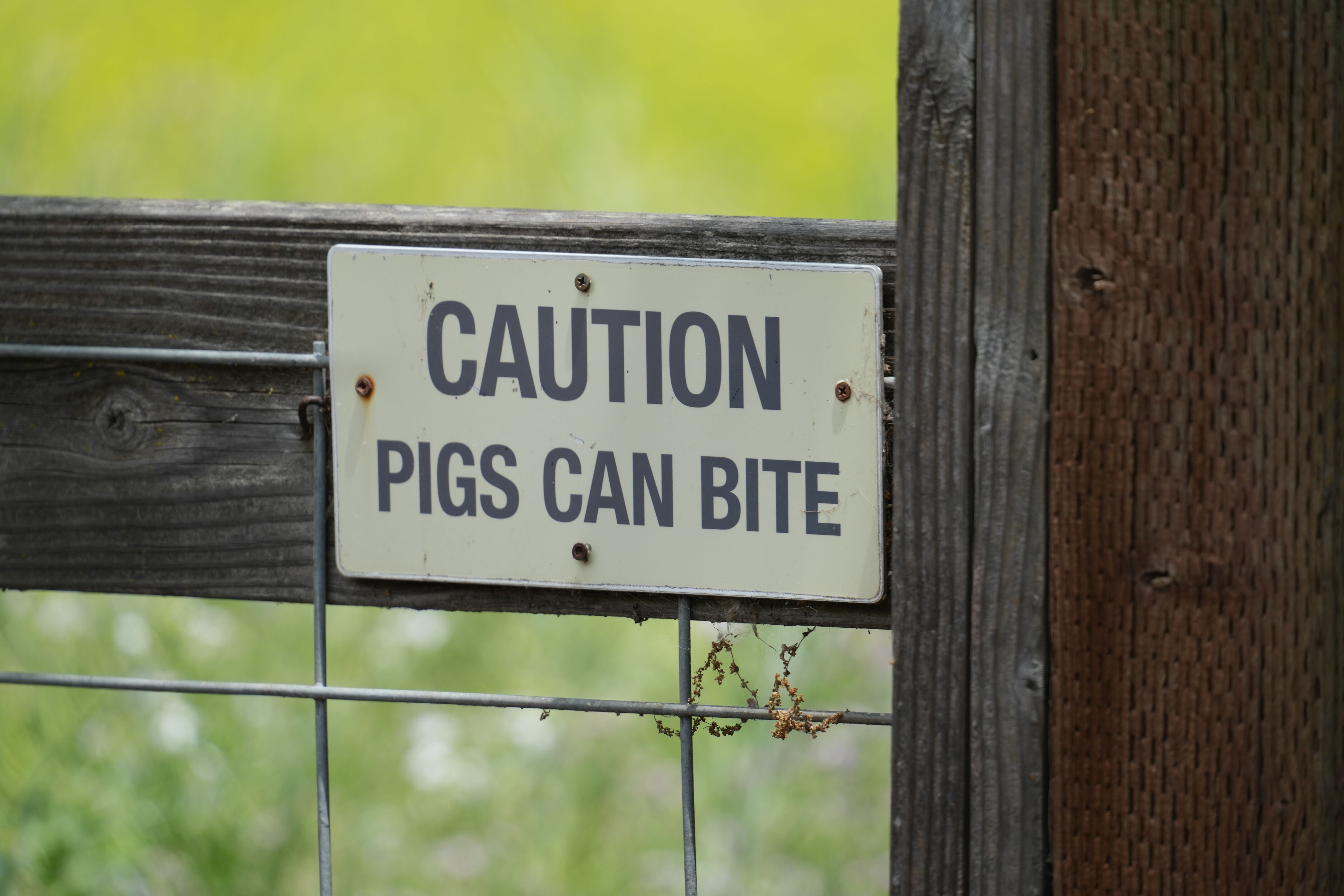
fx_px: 22398
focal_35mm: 600
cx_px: 672
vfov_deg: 2.3
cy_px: 448
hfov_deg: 3.4
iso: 320
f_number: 5.6
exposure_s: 1/640
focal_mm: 600
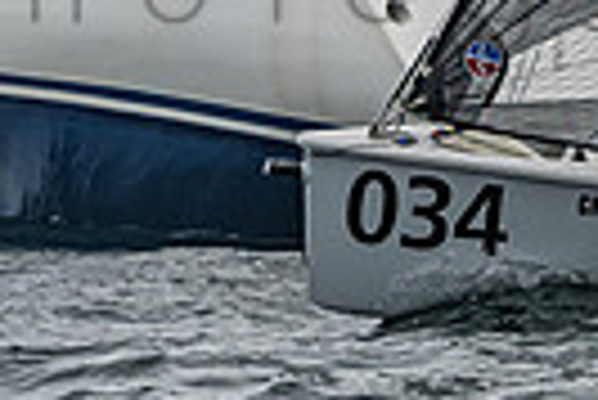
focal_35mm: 799
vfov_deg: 1.7
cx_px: 950
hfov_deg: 2.6
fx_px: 13287
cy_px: -224
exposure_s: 1/3200
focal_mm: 160
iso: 400
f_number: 7.6
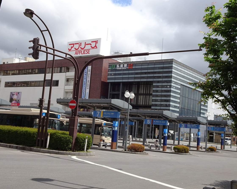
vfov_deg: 34.9
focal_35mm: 43
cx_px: 114
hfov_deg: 42.9
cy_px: 94
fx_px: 302
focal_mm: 7.05
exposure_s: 1/640
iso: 80
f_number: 4
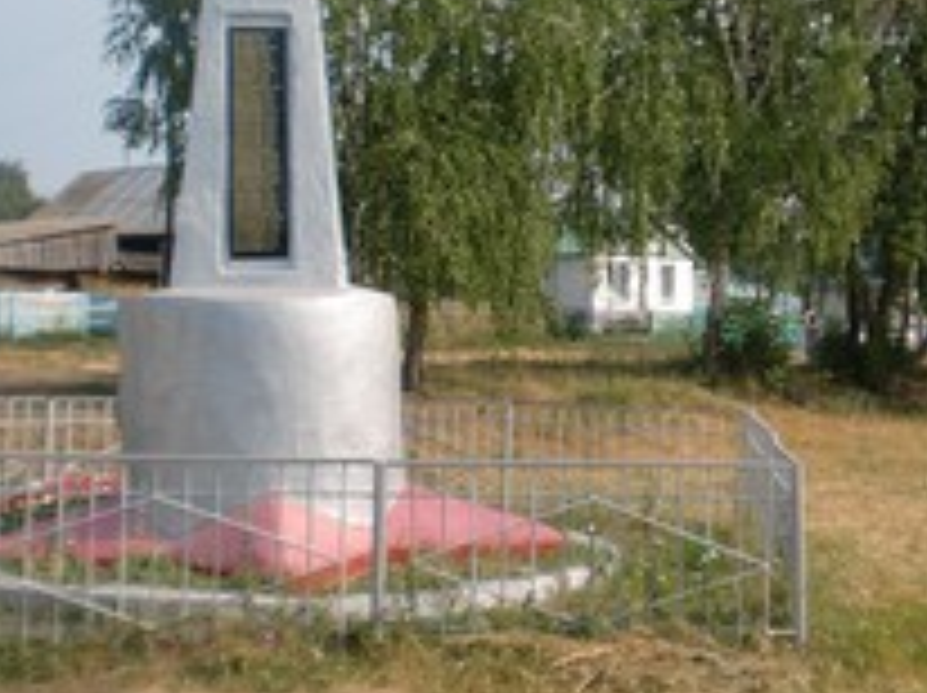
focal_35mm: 68
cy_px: 243
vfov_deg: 21.5
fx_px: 1819
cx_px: 648
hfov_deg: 28.3
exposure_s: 1/800
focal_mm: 6.3
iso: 64
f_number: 3.1
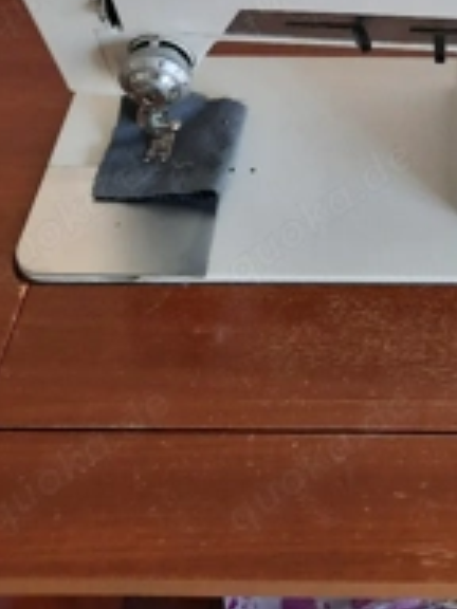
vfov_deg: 33.7
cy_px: 0
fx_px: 915
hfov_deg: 27.3
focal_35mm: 52
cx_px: 387
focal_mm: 4.6
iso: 160
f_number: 2
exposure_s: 1/50
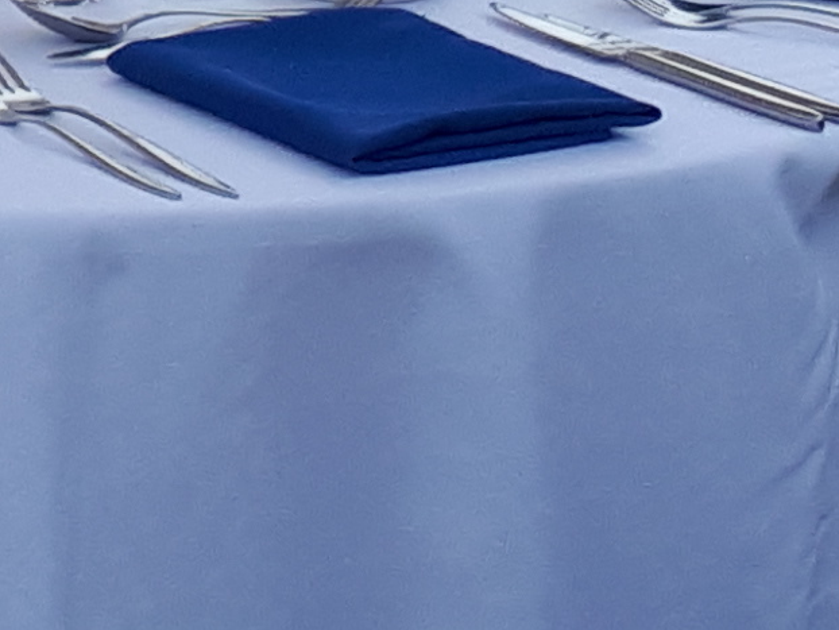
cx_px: -1263
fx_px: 4849
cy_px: -1689
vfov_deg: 6.4
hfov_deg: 8.8
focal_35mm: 200
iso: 40
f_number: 1.9
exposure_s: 1/1295
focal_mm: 3.6
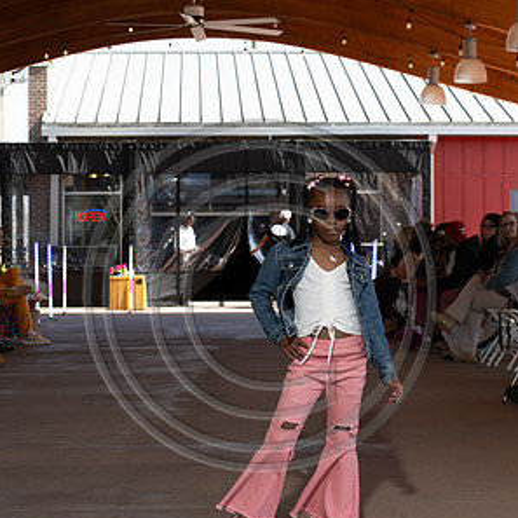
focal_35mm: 90
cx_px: 260
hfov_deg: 19.3
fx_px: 1524
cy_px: 295
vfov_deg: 19.3
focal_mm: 70
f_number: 6.3
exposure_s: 1/200
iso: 200
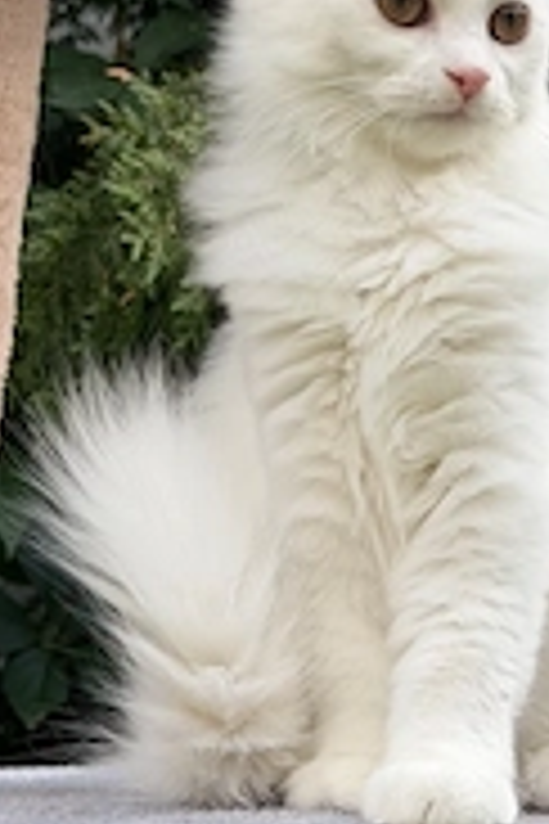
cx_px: 450
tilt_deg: +14.4
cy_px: 212
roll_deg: -1.3
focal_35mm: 109
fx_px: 2493
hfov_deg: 12.5
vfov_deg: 18.6
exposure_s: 1/561
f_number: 1.78
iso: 64
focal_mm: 6.76
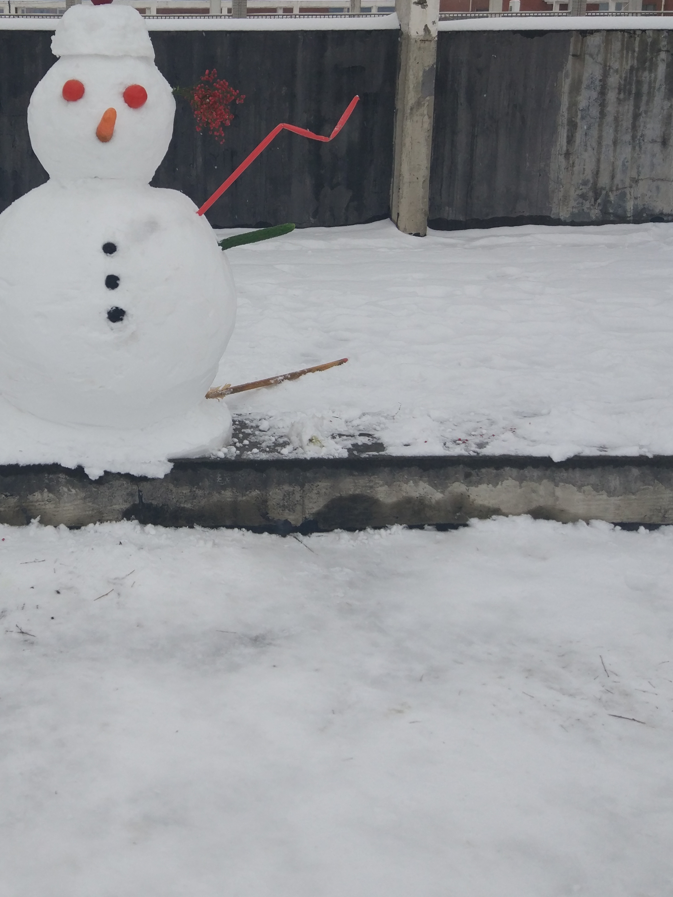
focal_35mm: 48
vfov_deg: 39.3
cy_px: 318
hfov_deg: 29.4
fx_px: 1244
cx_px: 111
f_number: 2
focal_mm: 4.26
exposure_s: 1/288
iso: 100
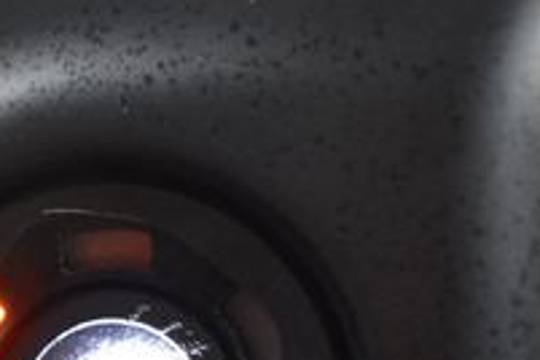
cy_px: 500
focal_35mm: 124
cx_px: 99
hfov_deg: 16.4
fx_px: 1860
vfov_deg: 10.7
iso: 1600
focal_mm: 26
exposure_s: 1/15
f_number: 5
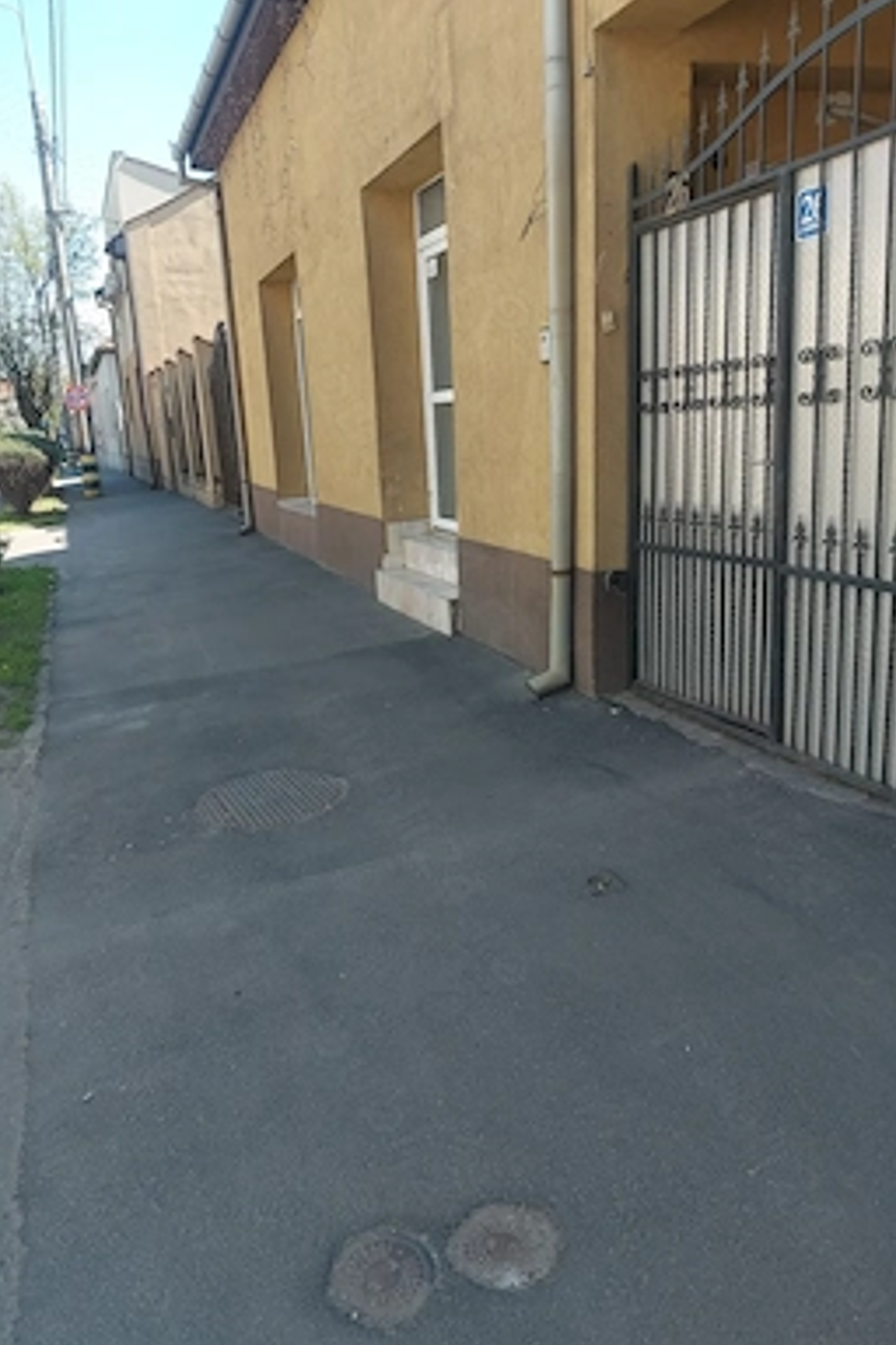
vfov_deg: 69.4
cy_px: 672
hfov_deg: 49.4
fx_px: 971
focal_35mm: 26
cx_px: 396
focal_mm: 5.23
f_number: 1.8
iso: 32
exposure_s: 1/256
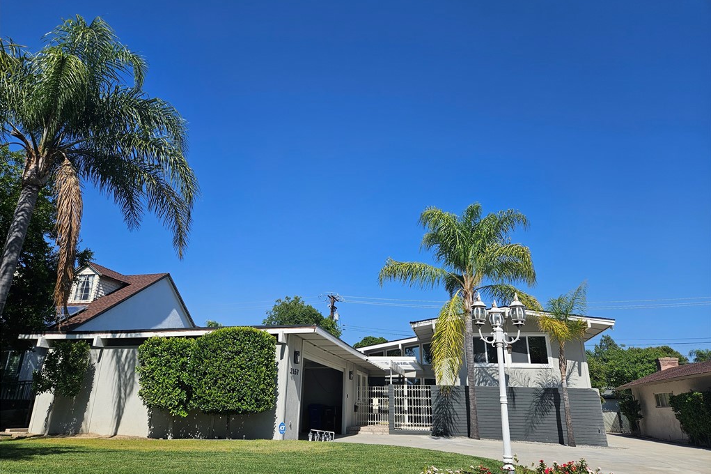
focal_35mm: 24
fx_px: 474
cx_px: 356
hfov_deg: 73.8
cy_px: 237
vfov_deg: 53.1
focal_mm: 5.4
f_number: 1.8
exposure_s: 1/2145
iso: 25
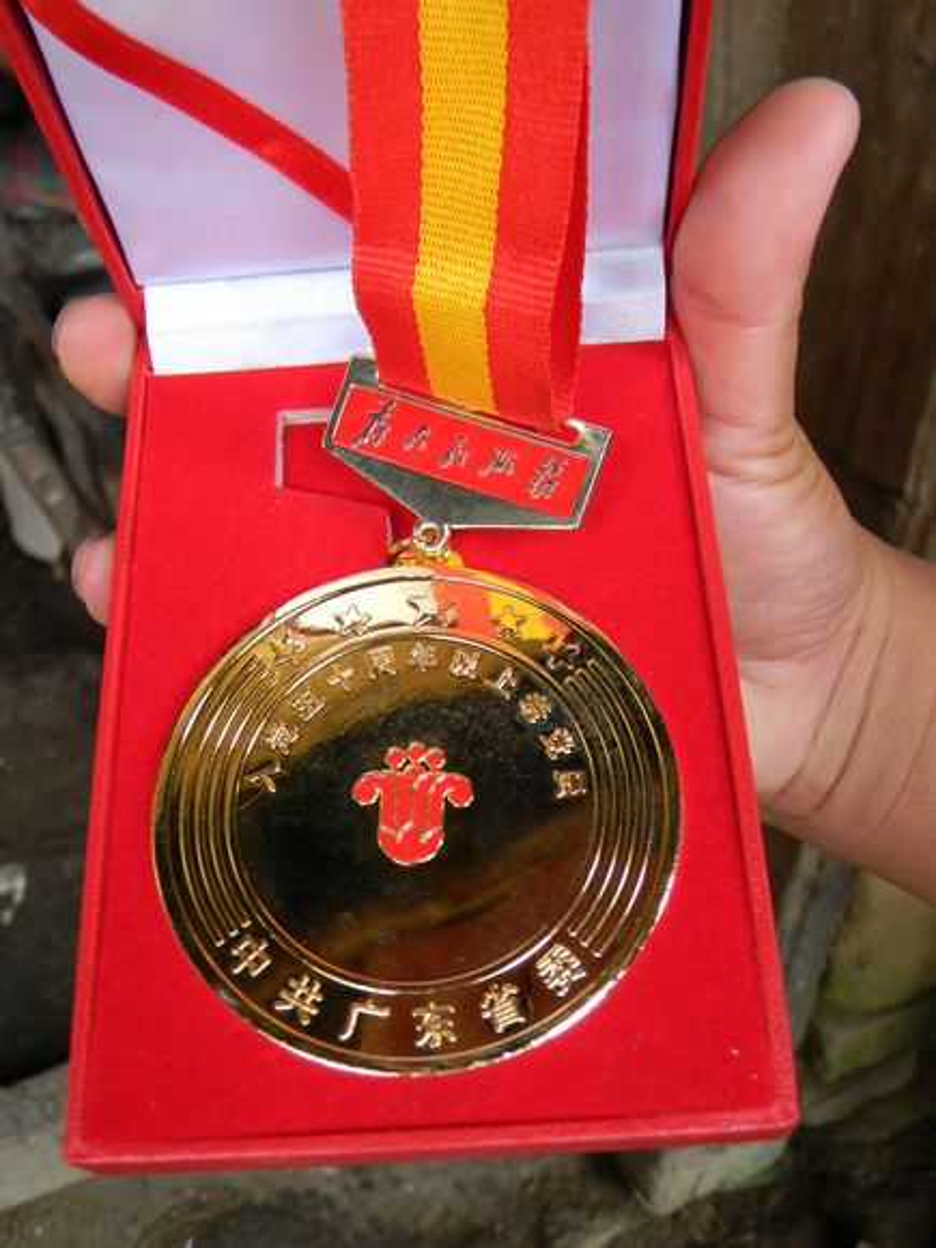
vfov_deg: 51.4
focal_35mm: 36
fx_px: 1298
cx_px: 468
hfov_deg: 39.7
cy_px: 624
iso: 80
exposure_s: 1/36.1
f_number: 3.7
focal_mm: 6.4
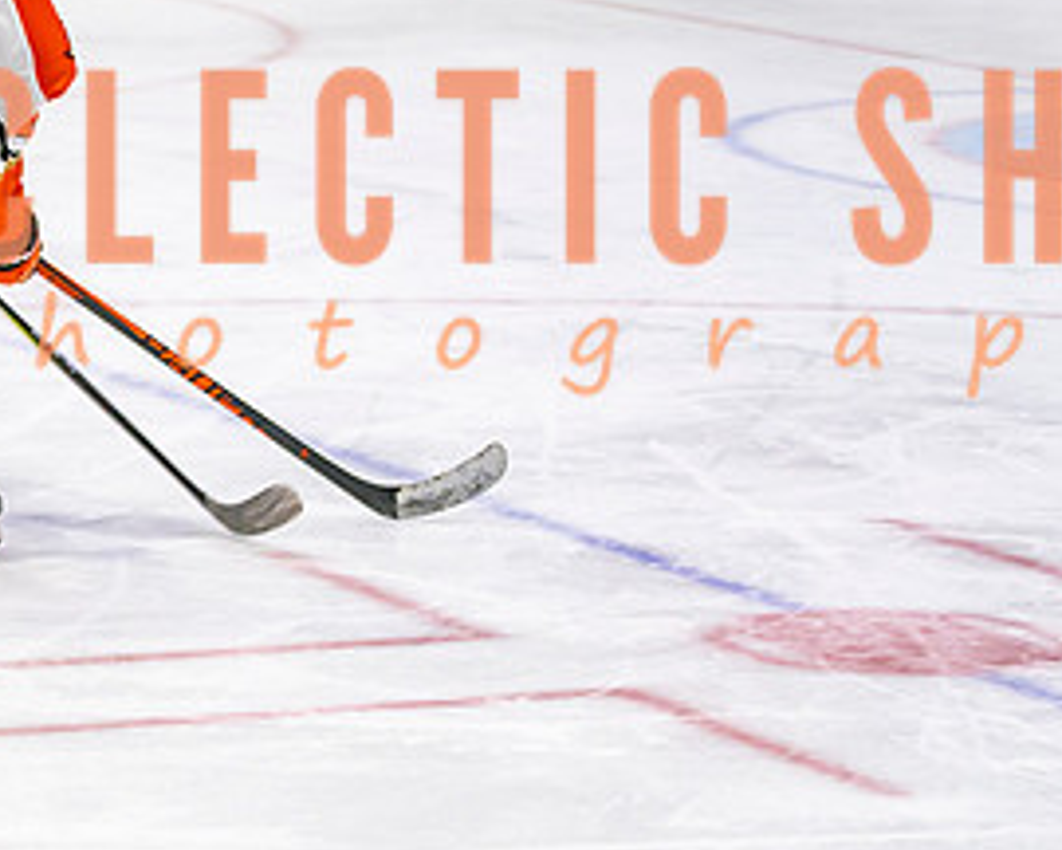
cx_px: 2
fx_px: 5752
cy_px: 355
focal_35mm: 183
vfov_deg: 8.4
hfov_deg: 10.5
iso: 640
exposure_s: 1/640
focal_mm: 70
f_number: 2.8
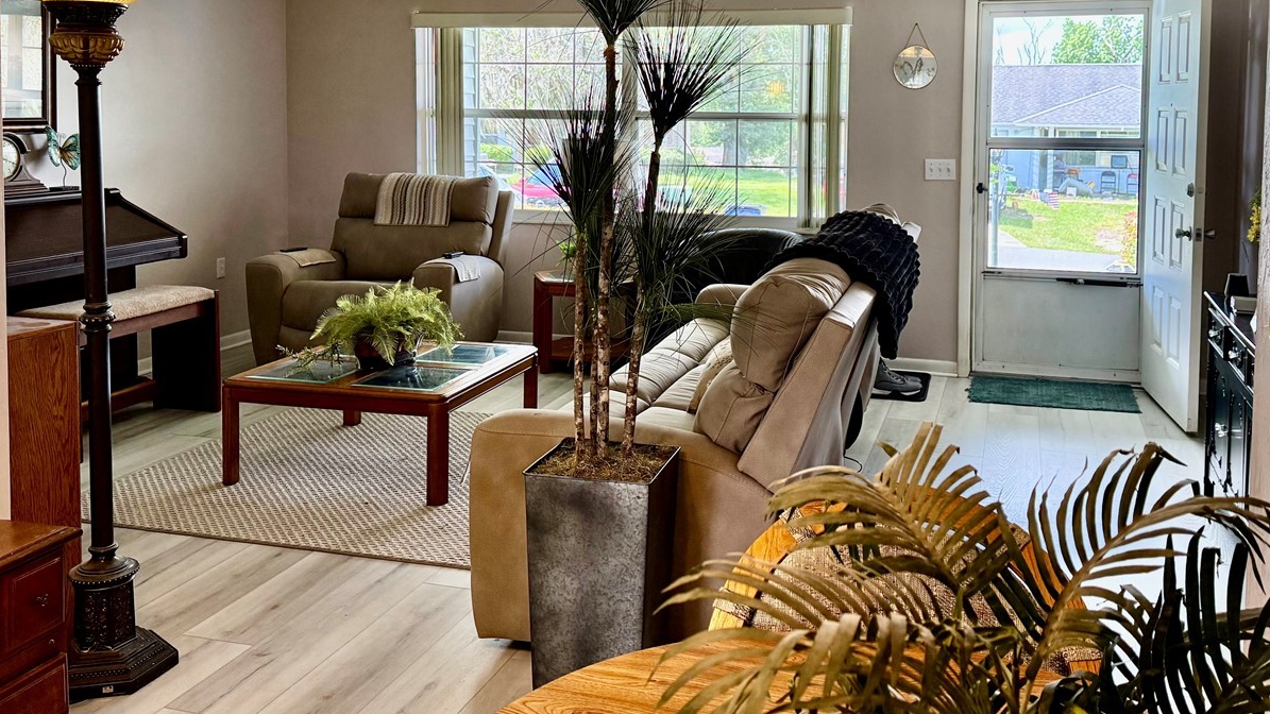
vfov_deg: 32.9
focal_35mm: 35
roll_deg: -0.9
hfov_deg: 56.5
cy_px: 163
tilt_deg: -3.1
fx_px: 1179
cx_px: 694
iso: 200
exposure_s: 1/172
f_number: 1.78
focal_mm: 6.76
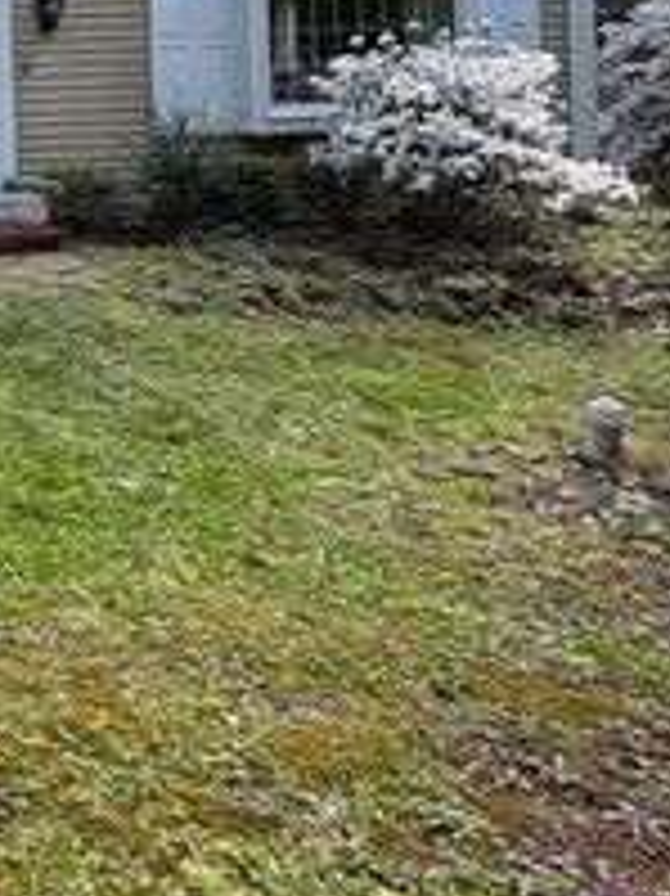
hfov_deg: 25.4
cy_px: 142
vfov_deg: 38.5
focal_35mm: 47
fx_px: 1214
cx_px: -256
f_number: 2.2
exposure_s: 1/154
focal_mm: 2.22
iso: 64
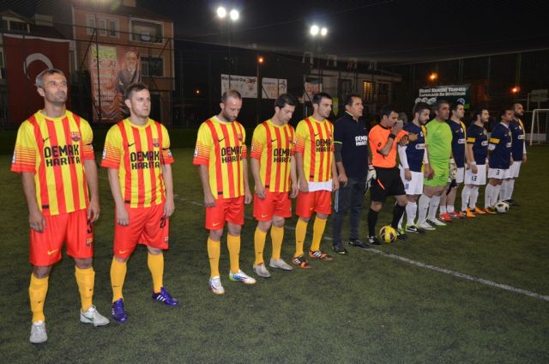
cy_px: 182
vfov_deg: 47.7
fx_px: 411
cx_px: 274
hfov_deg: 67.5
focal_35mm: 27
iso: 800
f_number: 3.5
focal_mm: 18
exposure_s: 1/60
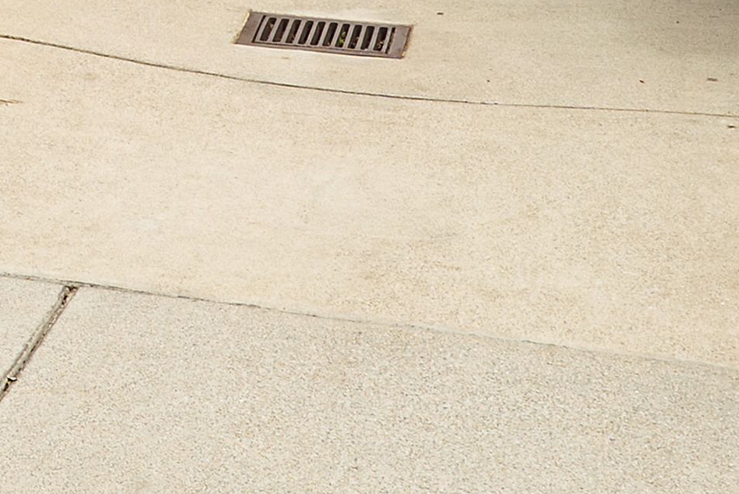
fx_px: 3121
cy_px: -917
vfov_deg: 7.9
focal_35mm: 152
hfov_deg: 11.8
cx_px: -845
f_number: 9
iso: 100
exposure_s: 1/30
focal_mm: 24
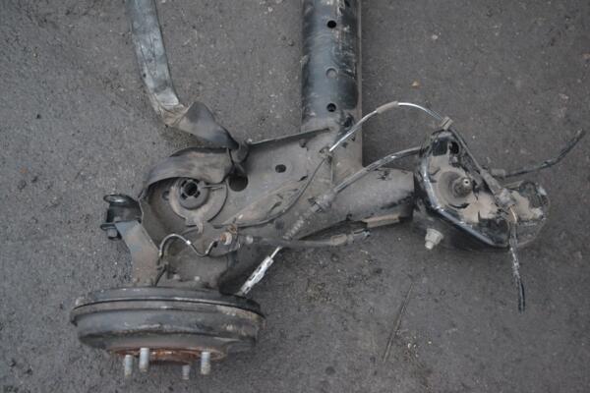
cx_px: 295
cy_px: 196
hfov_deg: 41.1
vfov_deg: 28.1
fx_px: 787
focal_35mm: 48
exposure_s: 1/40
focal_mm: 32
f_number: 4.8
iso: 3200
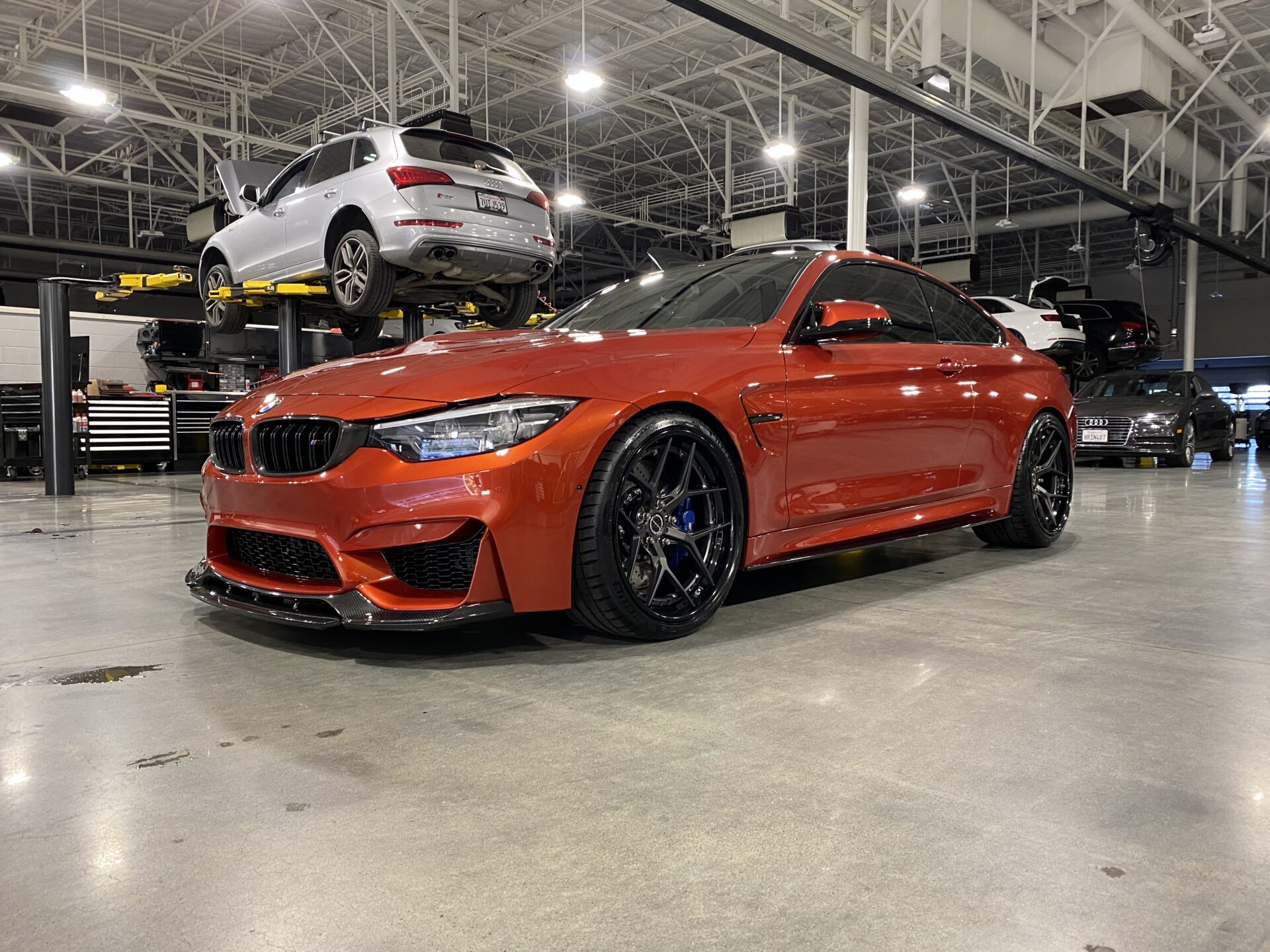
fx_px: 954
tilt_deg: -2.3
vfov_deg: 53.1
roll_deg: -0.2
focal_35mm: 26
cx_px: 635
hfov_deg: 67.3
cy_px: 476
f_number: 1.8
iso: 200
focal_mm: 4.25
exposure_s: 1/60
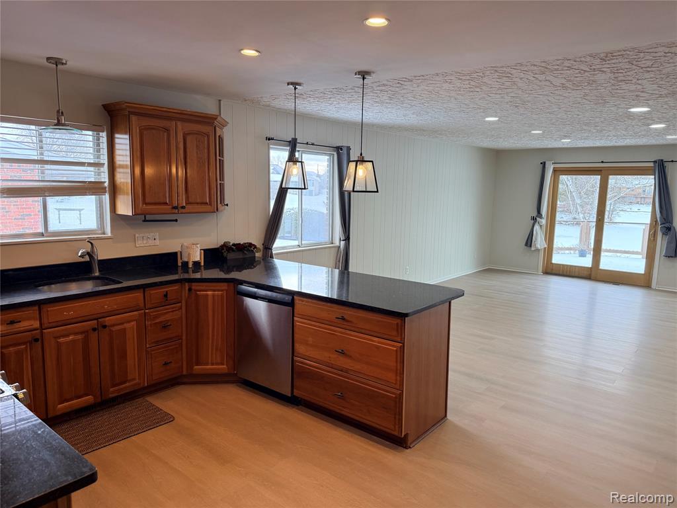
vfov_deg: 56.8
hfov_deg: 71.6
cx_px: 338
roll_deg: -1.0
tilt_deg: -8.8
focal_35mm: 24
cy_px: 254
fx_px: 469
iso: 125
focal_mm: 6.76
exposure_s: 1/228
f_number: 1.78
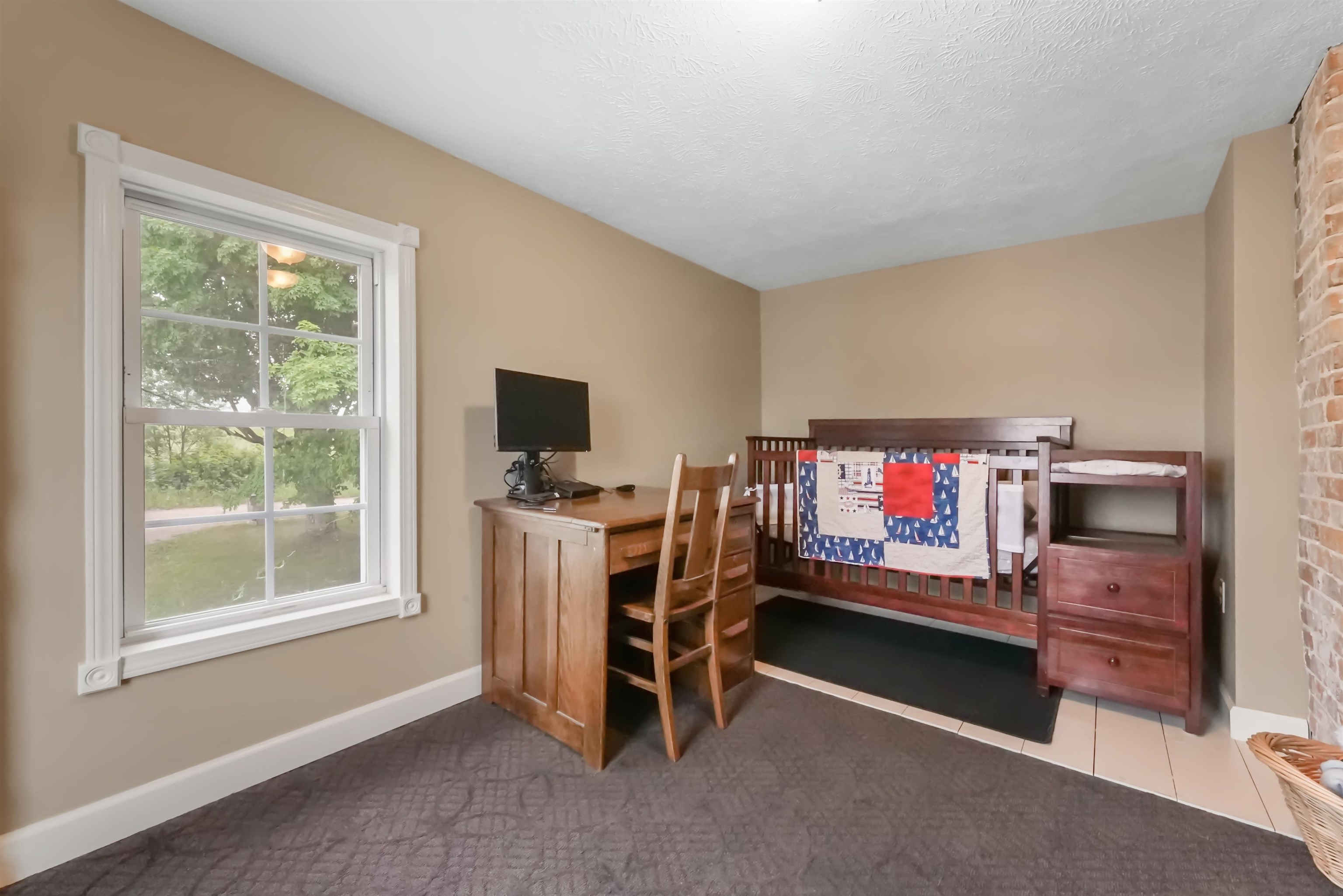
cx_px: 672
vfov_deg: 81.3
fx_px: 522
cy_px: 448
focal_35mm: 14
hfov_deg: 104.2
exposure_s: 1/15
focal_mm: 14
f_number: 18
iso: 12800
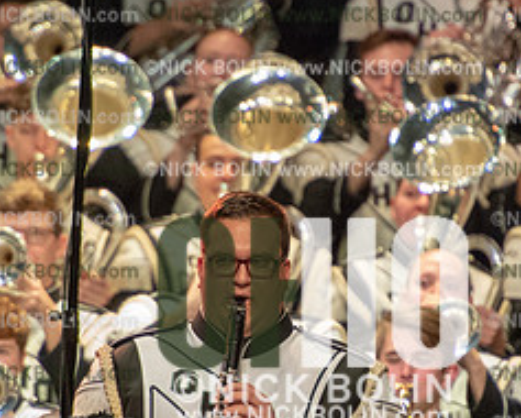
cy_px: 321
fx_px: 14167
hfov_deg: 2.1
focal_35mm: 918
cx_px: 312
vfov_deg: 1.7
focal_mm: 400
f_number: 5.6
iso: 8000
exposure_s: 1/250
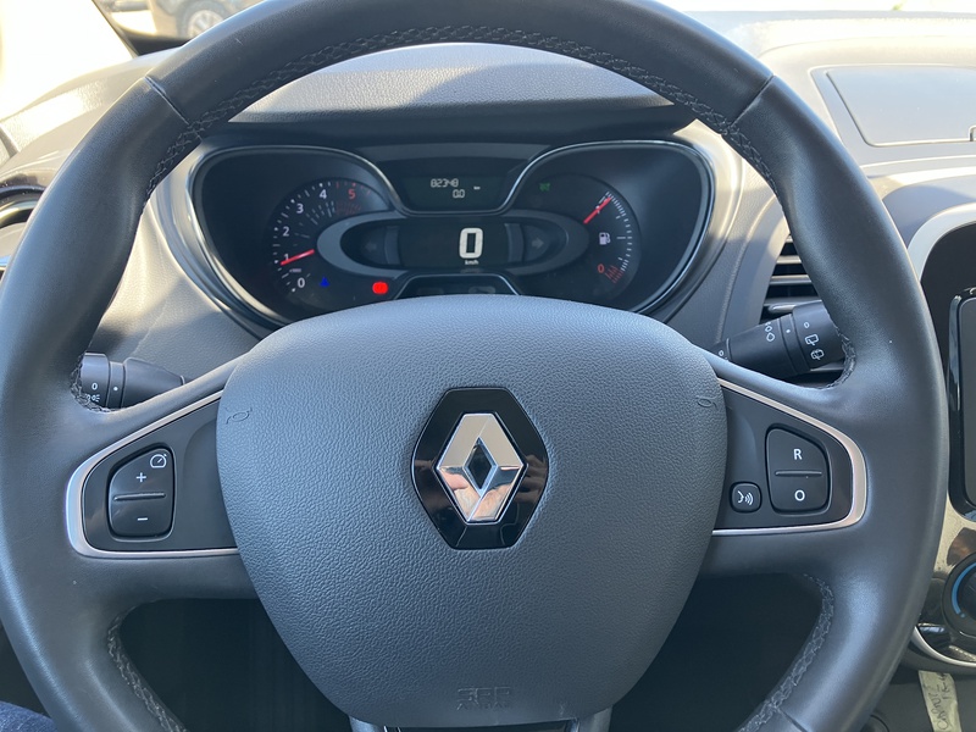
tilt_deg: -27.7
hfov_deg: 63.4
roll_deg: +1.1
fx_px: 789
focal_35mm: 28
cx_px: 488
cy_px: 366
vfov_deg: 49.7
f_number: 1.8
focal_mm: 3.99
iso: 80
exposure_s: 1/88
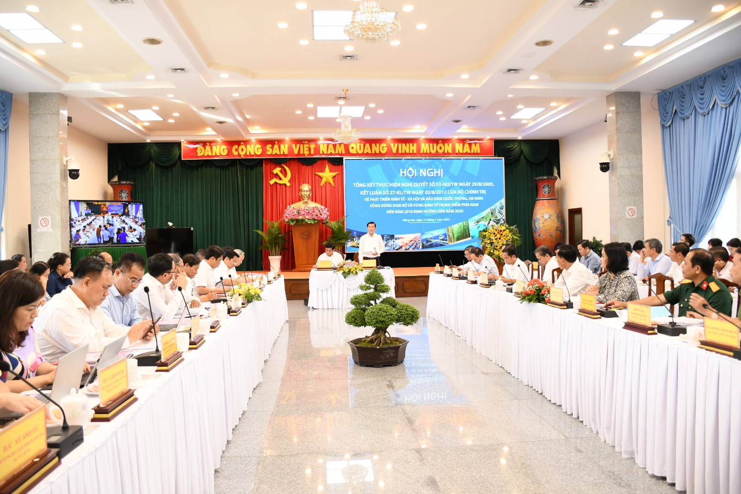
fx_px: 556
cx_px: 370
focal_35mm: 27
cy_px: 247
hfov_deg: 67.4
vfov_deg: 47.9
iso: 500
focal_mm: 18
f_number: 3.5
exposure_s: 1/60
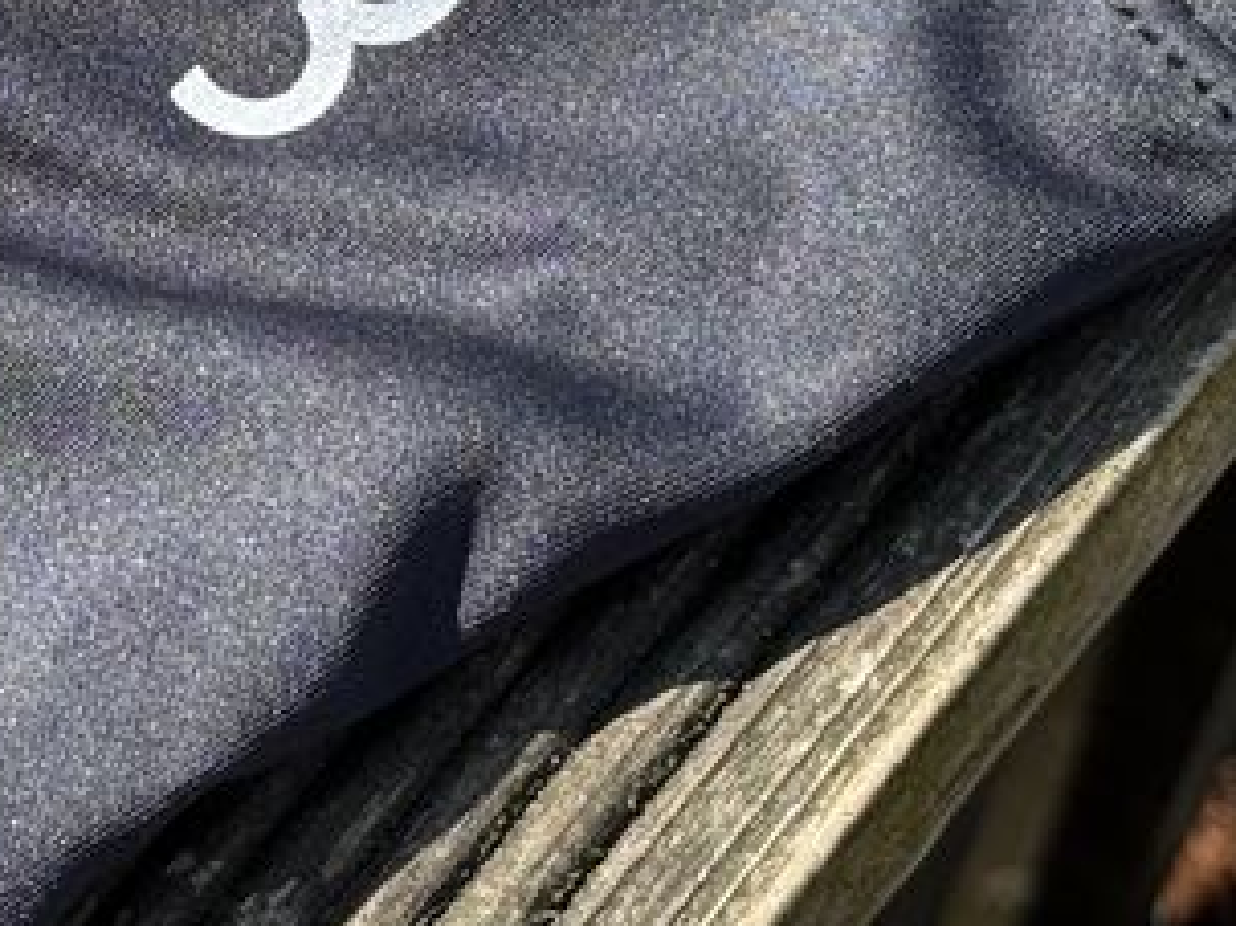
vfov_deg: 7.8
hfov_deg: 10.3
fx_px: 6781
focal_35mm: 190
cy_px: 216
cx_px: -159
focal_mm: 6.76
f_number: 1.78
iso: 64
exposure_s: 1/1597
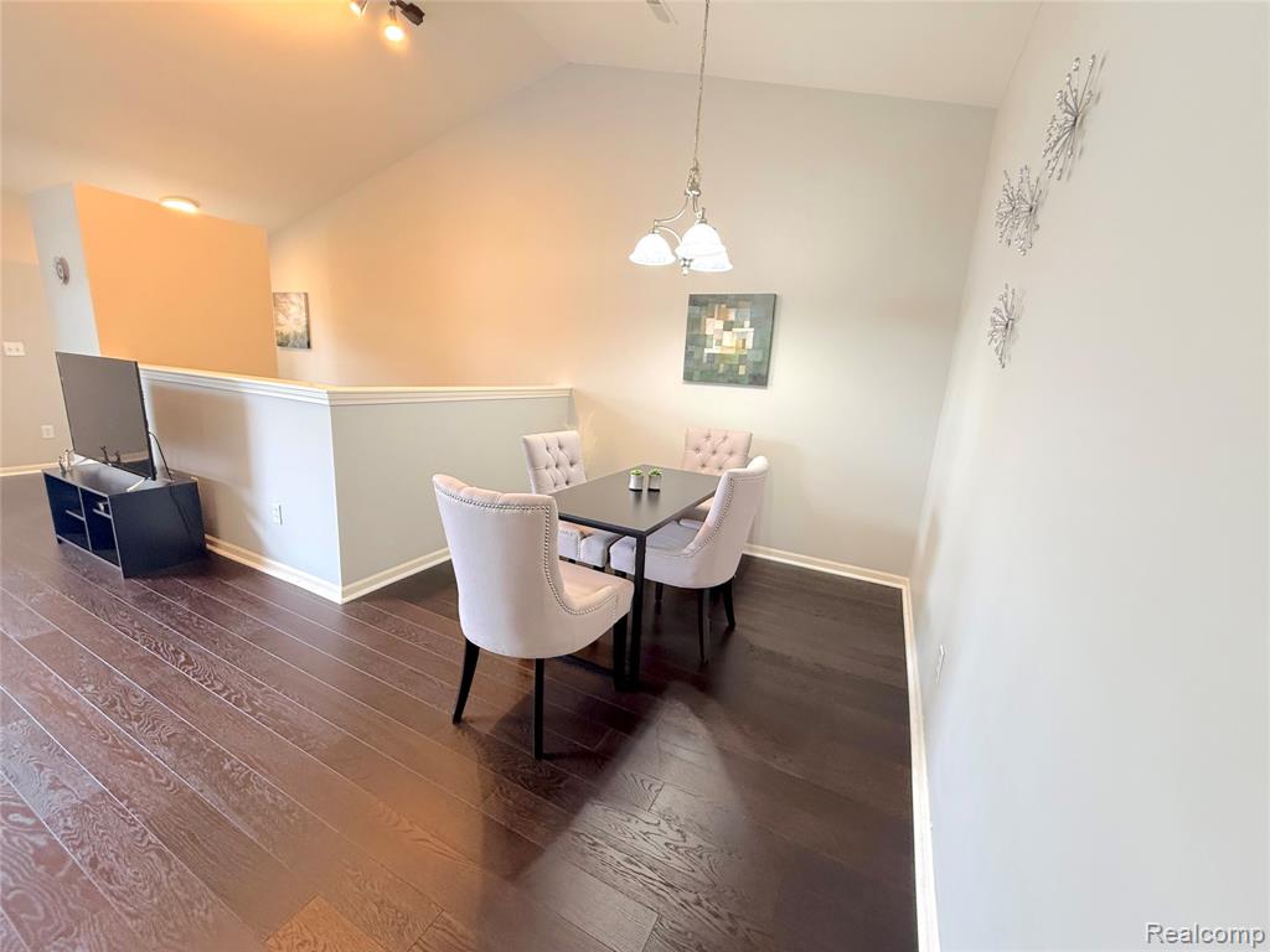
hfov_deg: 102.1
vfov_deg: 85.7
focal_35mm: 14
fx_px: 514
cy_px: 476
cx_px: 635
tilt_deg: -12.0
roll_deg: -3.9
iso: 160
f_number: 2.2
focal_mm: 2.22
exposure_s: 1/60
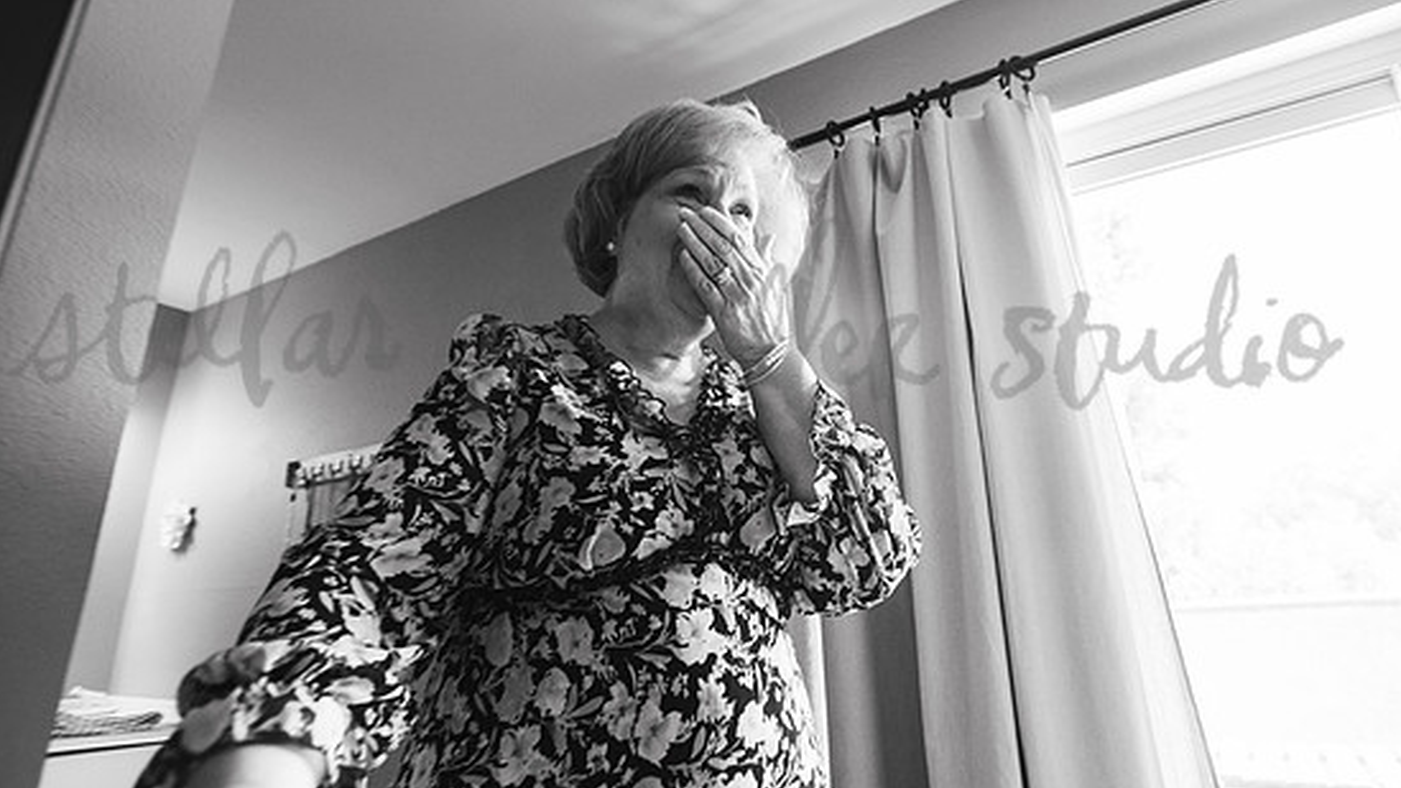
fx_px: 780
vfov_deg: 53.3
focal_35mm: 21
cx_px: 699
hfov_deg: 83.8
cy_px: 326
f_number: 3.2
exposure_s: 1/125
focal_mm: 19
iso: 640
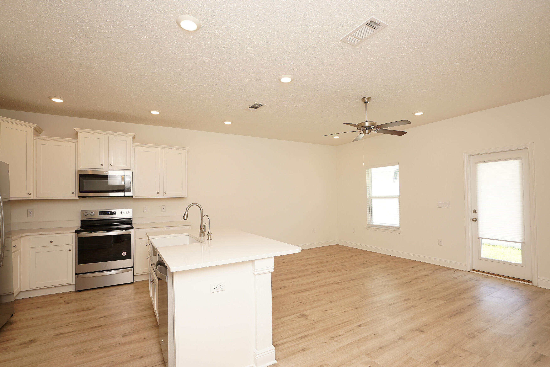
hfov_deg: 93.2
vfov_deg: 70.4
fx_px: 260
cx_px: 282
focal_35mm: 17
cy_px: 195
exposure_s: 1/60
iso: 100
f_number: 4
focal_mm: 10
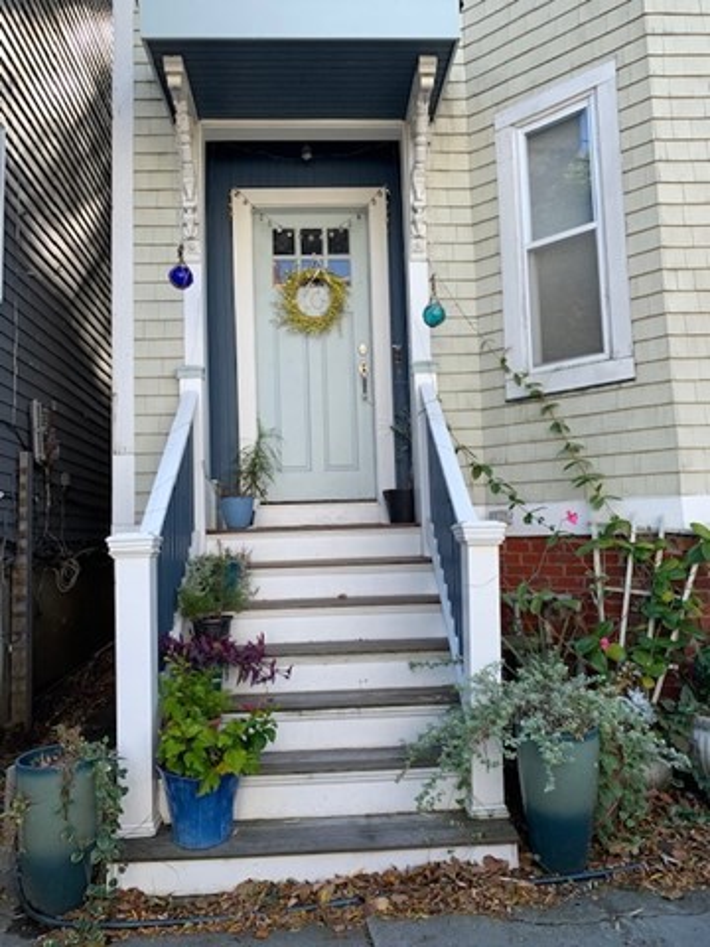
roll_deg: +1.6
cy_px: 474
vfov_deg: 67.3
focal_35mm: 26
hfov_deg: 53.1
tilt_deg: +5.4
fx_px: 711
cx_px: 355
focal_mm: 4.25
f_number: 1.8
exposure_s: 1/417
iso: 25
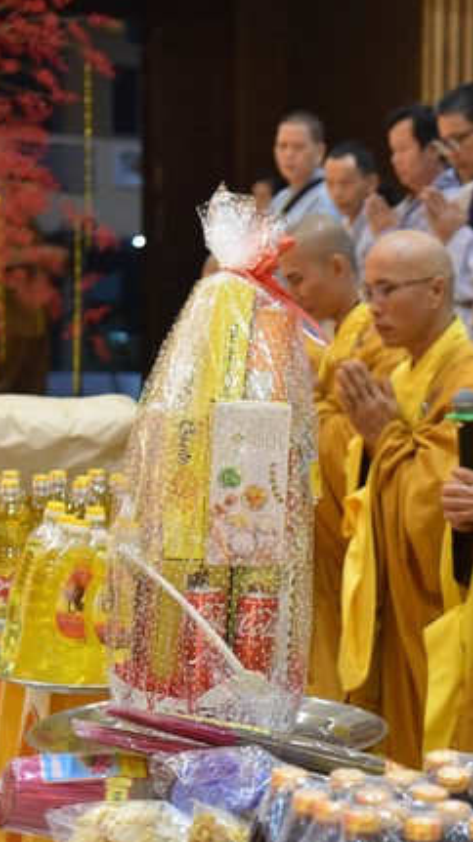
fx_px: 2188
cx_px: 579
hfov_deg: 12.0
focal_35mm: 98
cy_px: 420
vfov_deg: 21.8
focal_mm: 62
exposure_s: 1/125
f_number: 4
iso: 2800
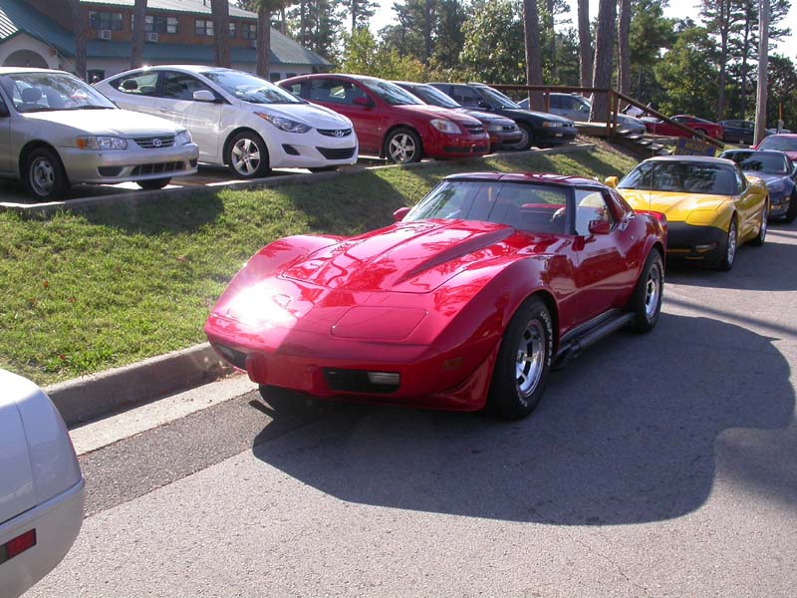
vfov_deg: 37.7
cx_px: 398
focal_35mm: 38
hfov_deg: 49.0
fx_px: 875
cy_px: 299
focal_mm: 7.85
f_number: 6
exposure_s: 1/214
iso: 100
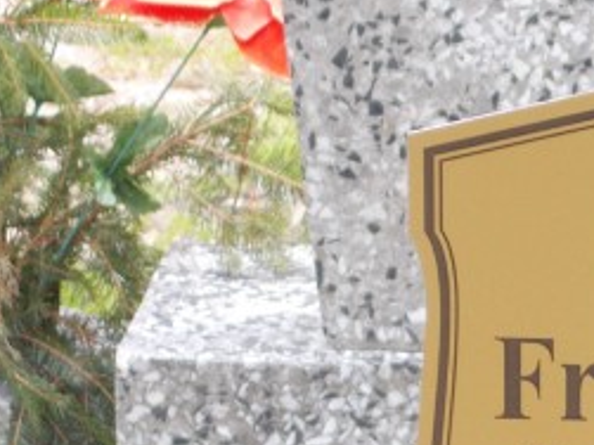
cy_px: 478
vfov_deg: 4.5
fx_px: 5694
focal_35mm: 332
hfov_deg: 5.9
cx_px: 703
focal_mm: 23
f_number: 6.5
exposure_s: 1/60
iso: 100
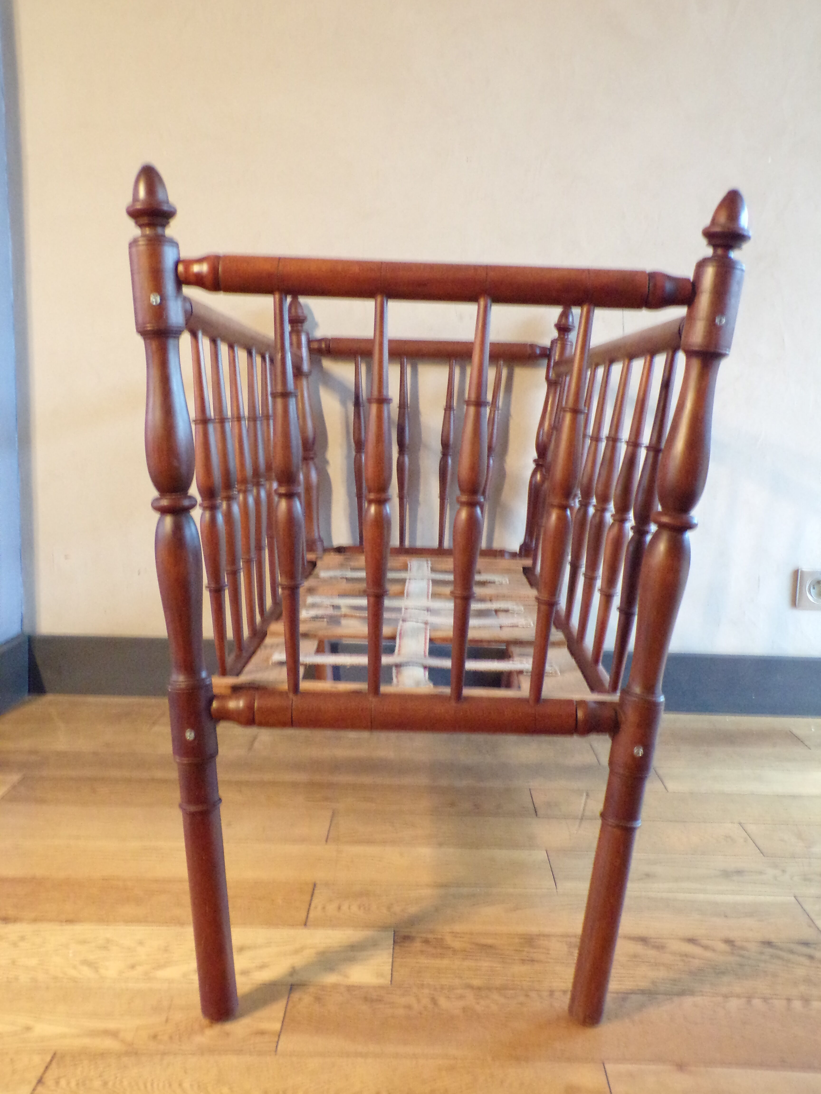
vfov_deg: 56.8
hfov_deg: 44.2
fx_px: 1012
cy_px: 547
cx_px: 410
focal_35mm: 32
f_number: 3.2
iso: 724
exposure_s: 1/17
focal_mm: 5.8
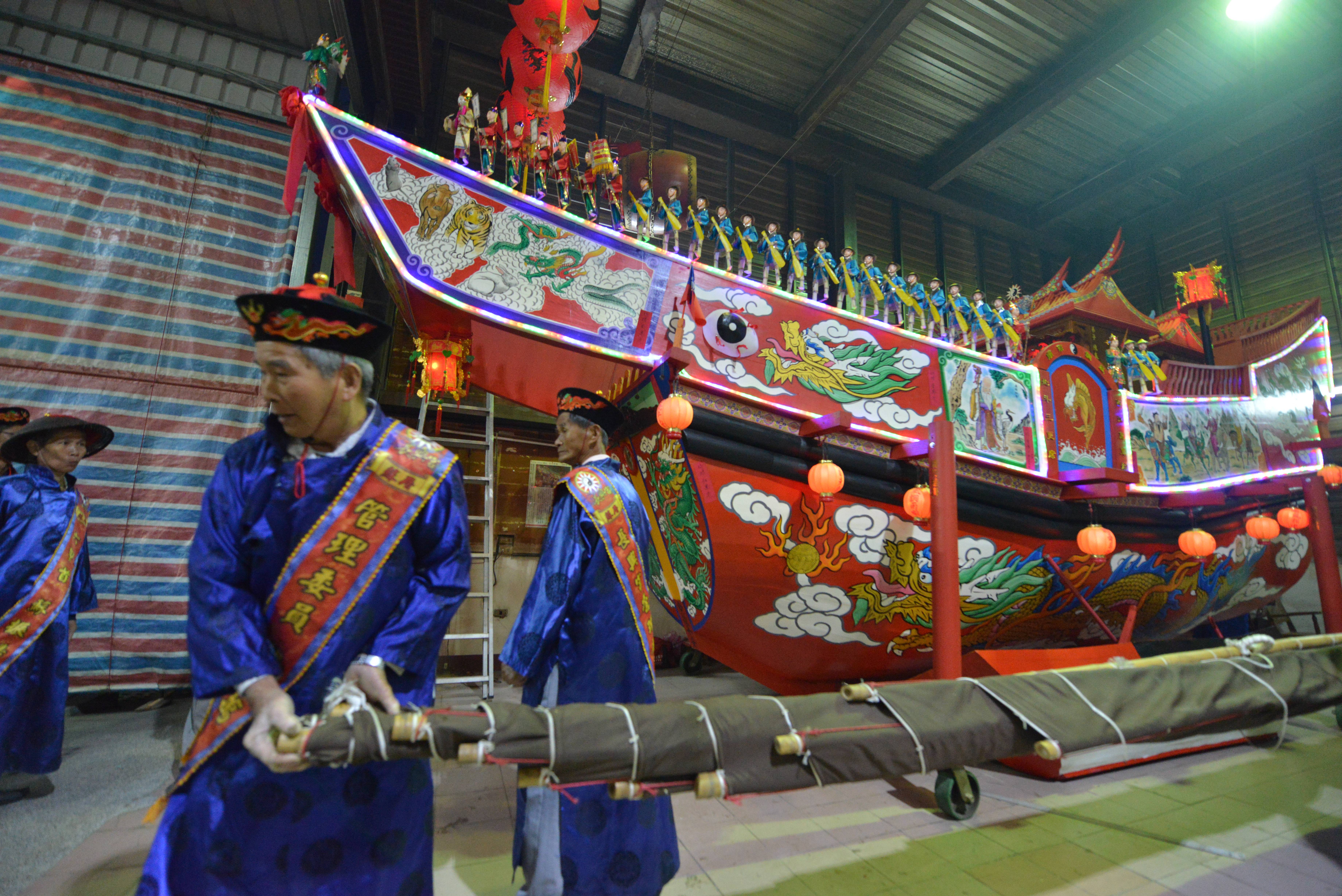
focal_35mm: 14
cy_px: 448
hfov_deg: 104.2
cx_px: 671
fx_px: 522
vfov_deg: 81.2
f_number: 2.8
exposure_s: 1/125
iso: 3200
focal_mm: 14
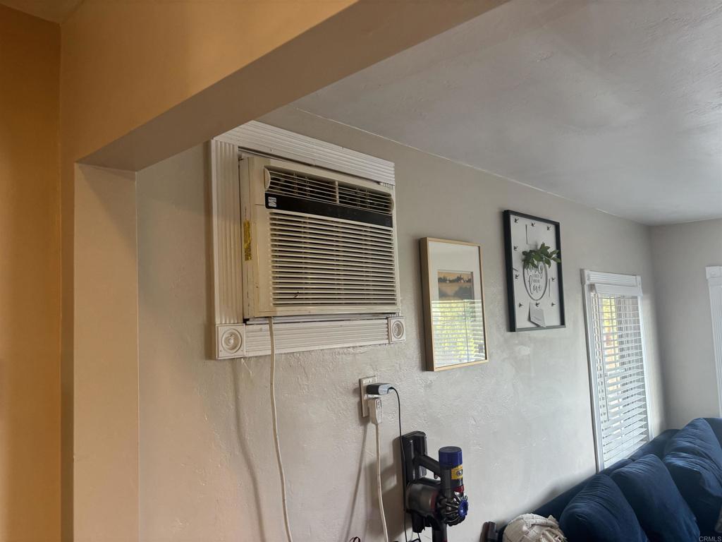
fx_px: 542
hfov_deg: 67.3
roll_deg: +2.1
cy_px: 271
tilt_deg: +4.4
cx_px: 361
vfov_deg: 53.1
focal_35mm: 26
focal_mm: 5.96
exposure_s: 1/60
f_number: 1.6
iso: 160
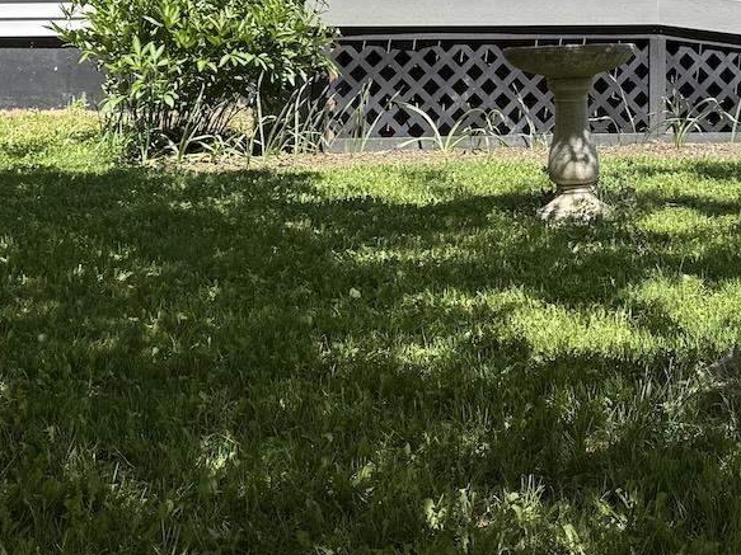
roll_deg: -0.1
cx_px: 555
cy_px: -130
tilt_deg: +3.5
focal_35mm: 79
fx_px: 1691
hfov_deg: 24.4
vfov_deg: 17.7
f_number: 1.78
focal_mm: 6.76
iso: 80
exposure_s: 1/3425
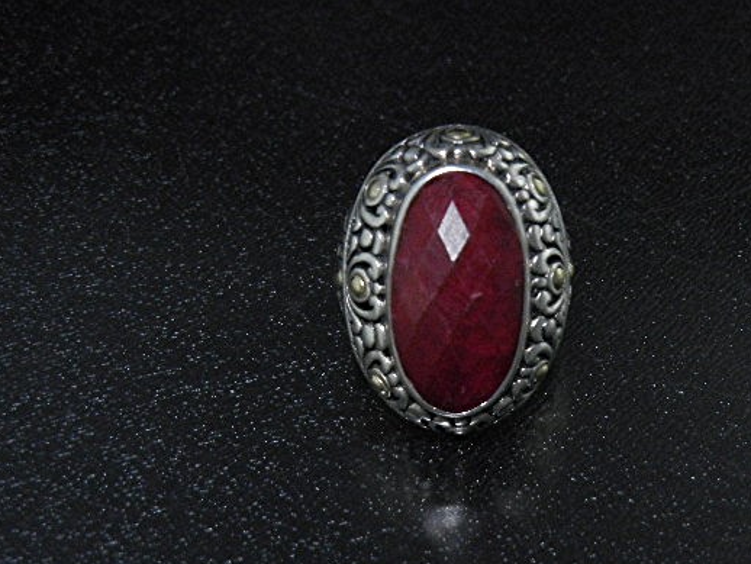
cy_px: 300
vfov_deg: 17.6
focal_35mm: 84
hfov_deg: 23.2
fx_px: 1823
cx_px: 455
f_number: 8.2
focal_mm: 12.2
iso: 800
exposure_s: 1/30
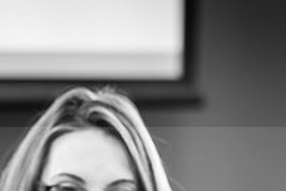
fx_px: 2337
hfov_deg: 7.0
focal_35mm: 294
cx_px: 24
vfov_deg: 4.7
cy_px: 285
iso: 500
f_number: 2.8
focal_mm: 91
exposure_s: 1/125
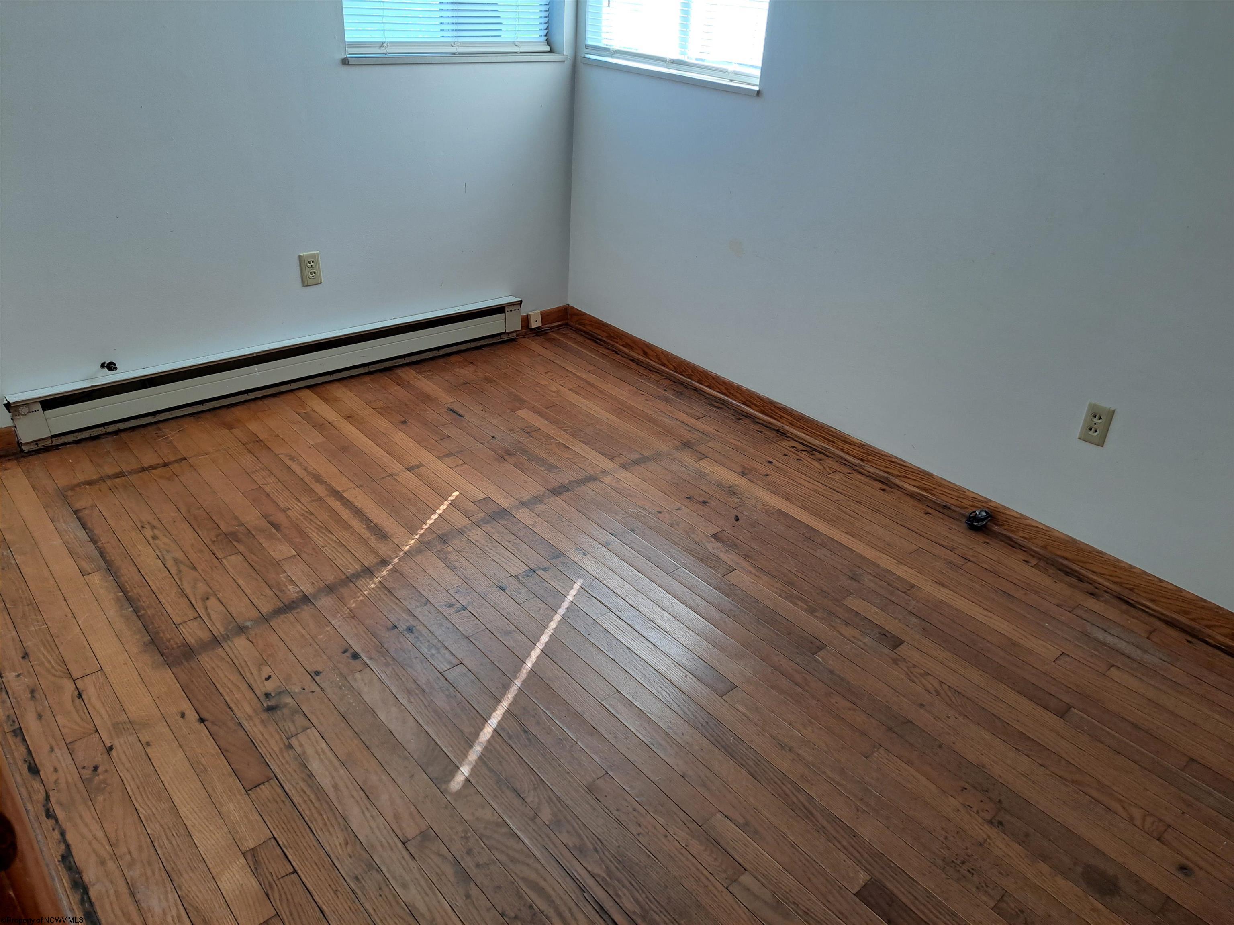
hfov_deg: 71.6
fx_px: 856
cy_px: 462
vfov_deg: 56.8
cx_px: 617
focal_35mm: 24
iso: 50
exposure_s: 1/60
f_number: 1.8
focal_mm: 5.23
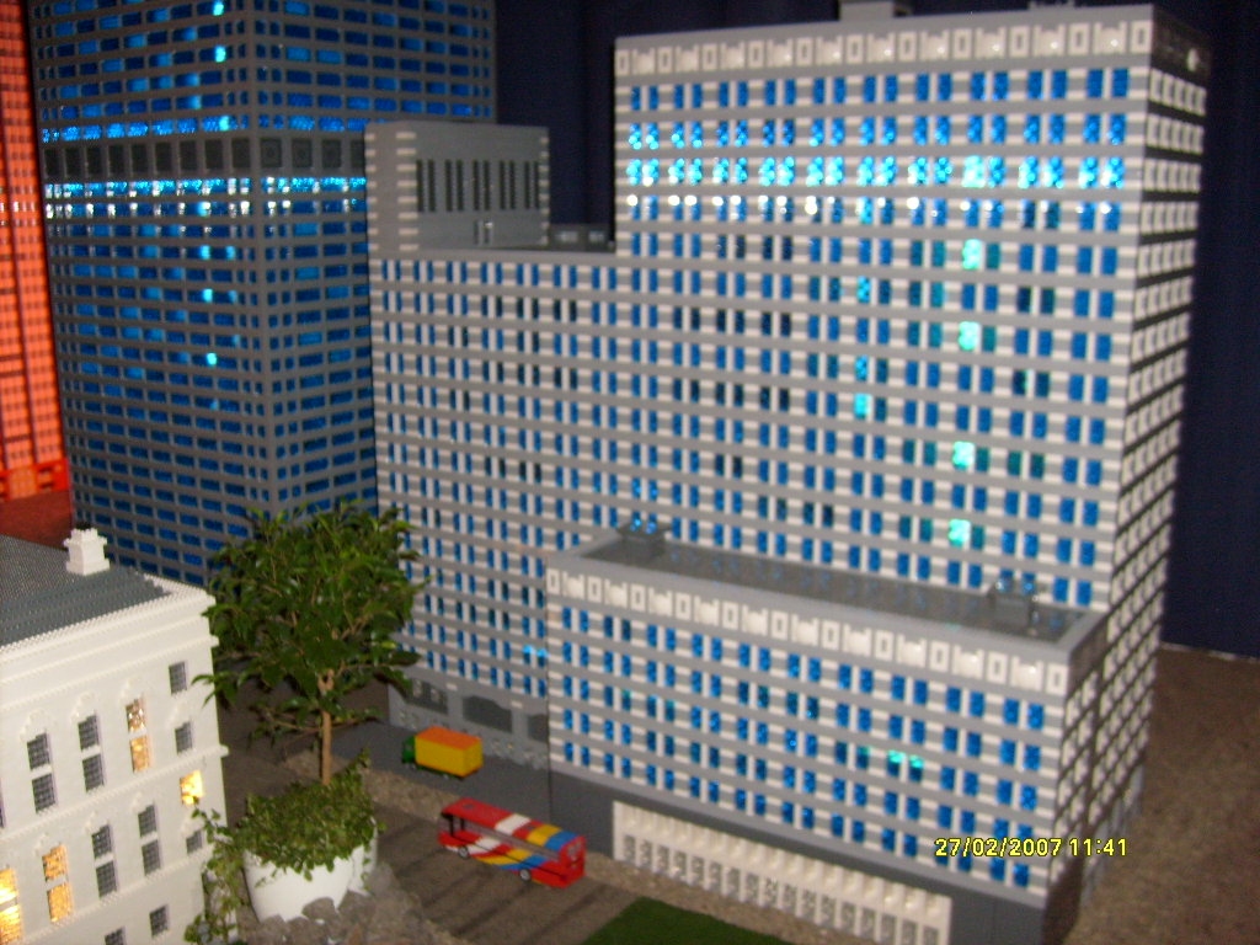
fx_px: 1274
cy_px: 472
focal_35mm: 35
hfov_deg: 52.6
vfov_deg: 40.7
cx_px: 630
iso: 100
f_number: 2.8
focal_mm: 5.8
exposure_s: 1/45
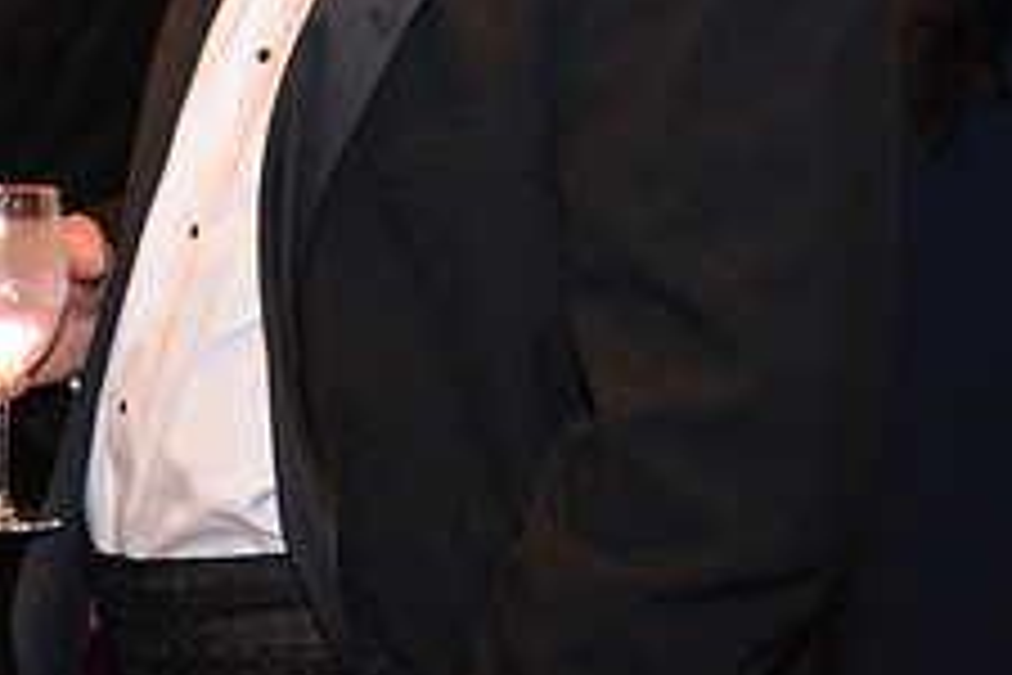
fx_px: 3991
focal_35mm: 142
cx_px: -9
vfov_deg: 9.6
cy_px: -74
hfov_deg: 14.2
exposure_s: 1/60
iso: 3200
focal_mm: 55
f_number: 2.8
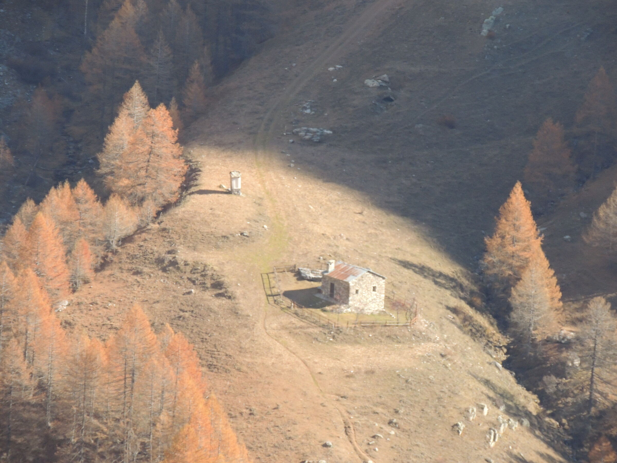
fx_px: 7130
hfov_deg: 5.0
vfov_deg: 3.7
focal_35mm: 400
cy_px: 232
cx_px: 308
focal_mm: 71.3
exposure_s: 1/640
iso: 400
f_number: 4.8
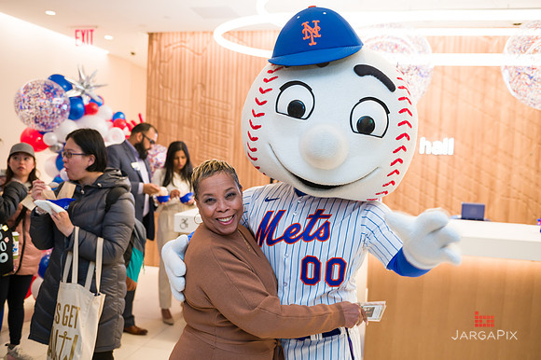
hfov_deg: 55.8
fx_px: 511
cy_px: 180
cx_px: 270
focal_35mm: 34
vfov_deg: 38.8
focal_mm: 34
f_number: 4
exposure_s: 1/200
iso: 400
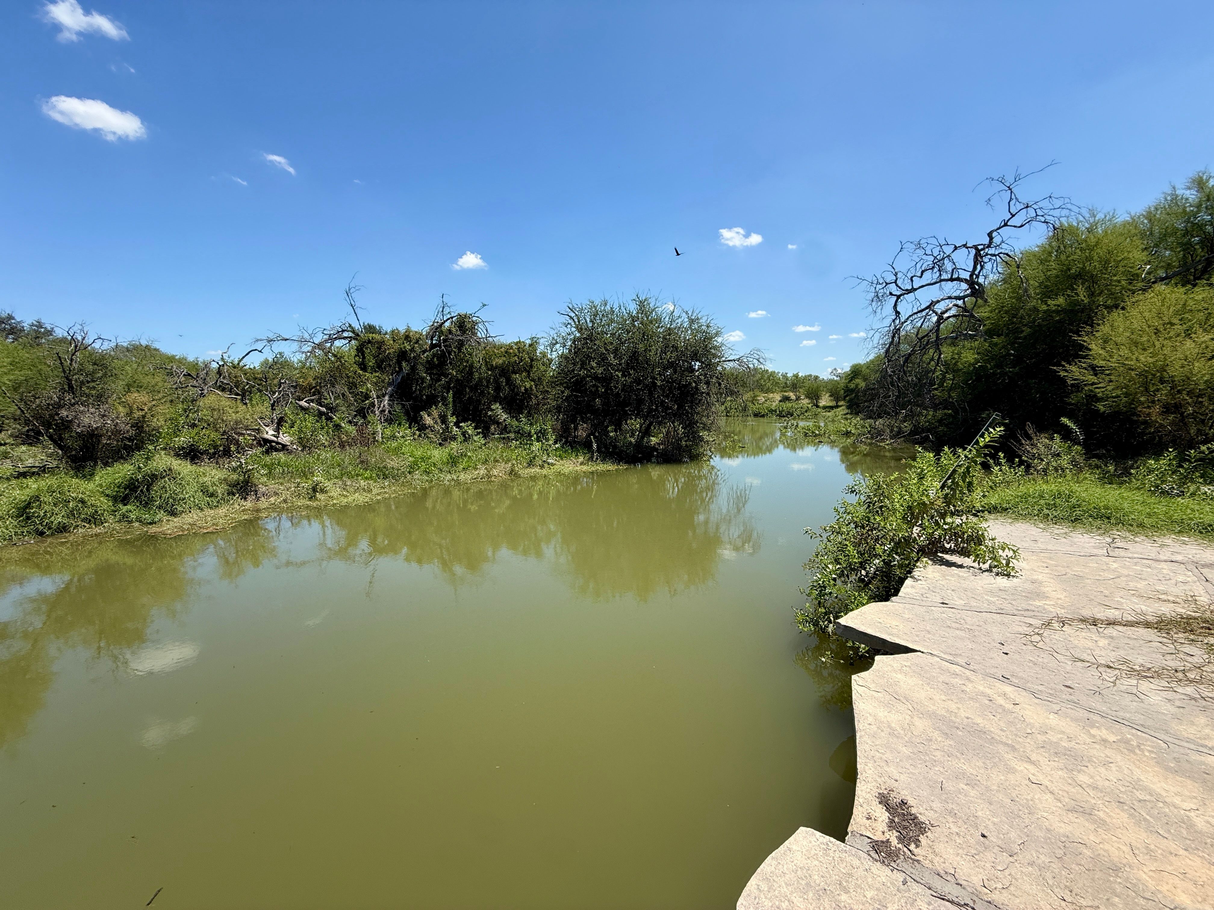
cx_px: 607
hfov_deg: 102.1
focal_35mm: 14
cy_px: 455
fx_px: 491
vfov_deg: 85.7
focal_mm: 2.22
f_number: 2.2
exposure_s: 1/1698
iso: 50
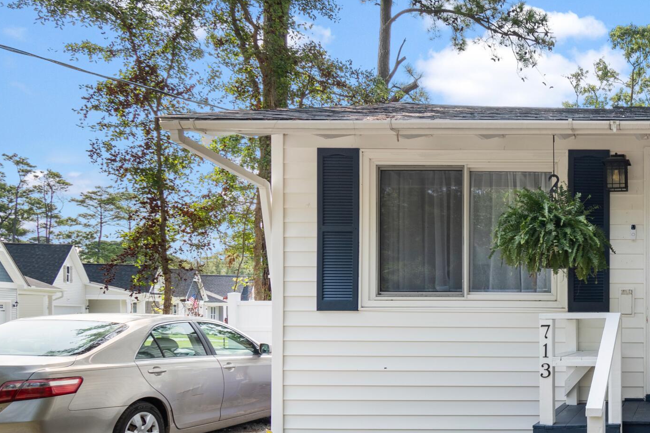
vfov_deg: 35.2
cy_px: 318
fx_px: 668
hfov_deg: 42.3
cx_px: 695
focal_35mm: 37
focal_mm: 11.5
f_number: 5
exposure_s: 1/100
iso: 100
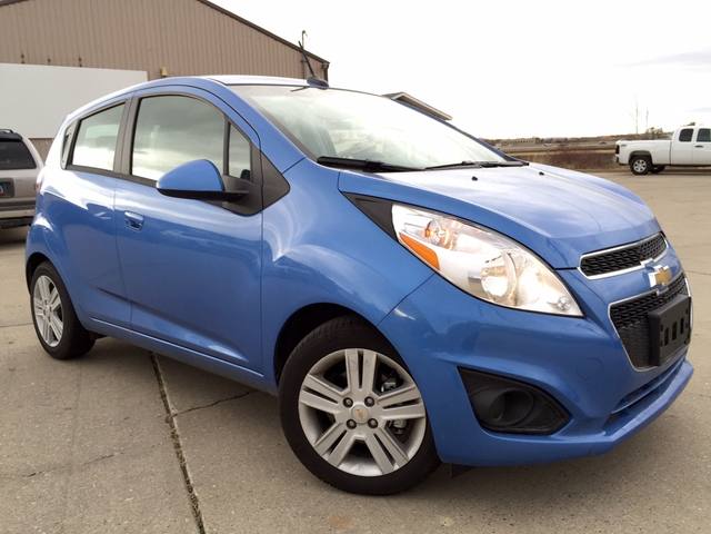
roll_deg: +1.1
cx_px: 356
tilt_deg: -10.1
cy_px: 267
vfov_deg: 48.2
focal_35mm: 29
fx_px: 596
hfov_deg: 61.7
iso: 40
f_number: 2.2
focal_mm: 4.15
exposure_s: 1/120
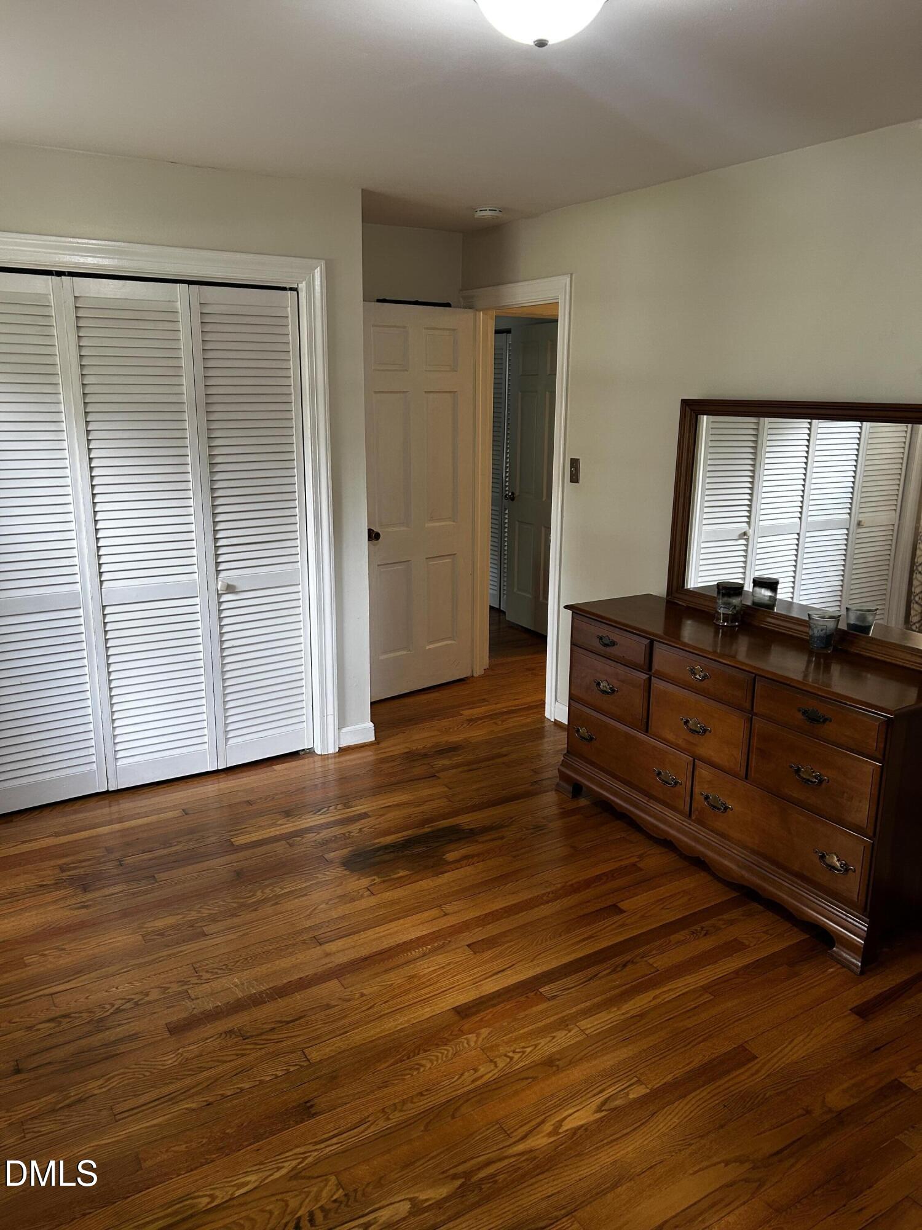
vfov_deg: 67.3
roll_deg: -0.6
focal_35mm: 26
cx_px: 461
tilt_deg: -13.9
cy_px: 615
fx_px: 923
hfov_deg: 53.1
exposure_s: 1/60
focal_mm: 5.7
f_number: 1.5
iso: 125
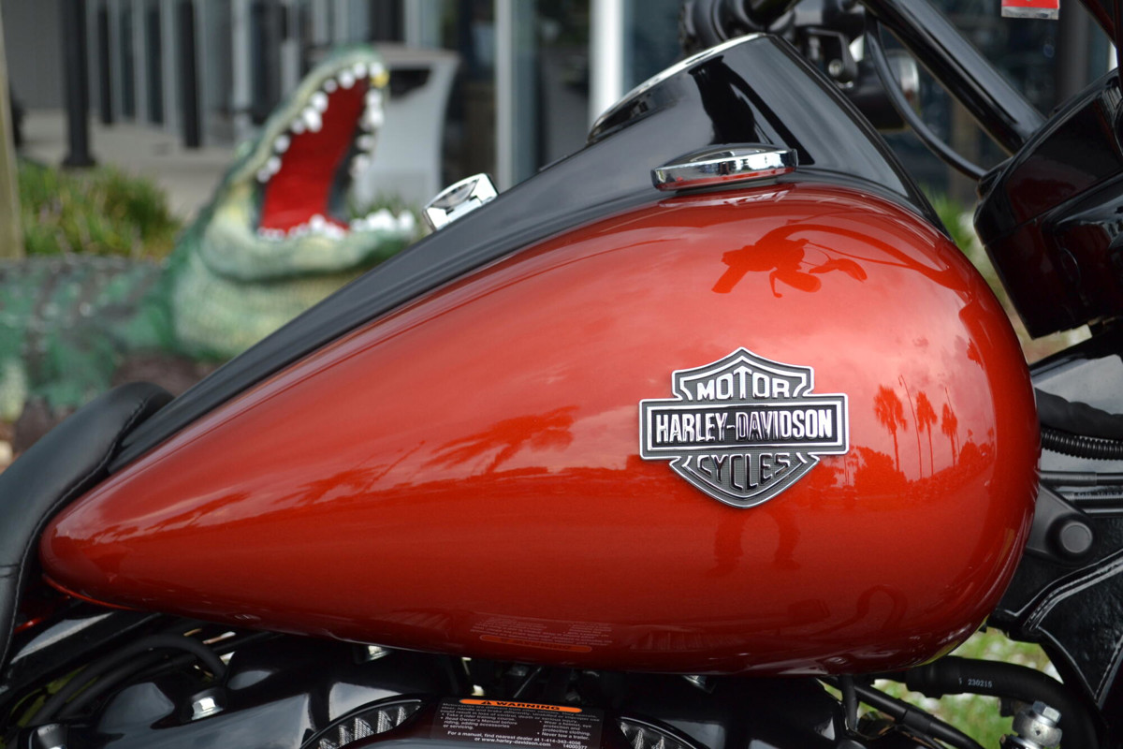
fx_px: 1872
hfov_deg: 33.4
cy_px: 374
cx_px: 562
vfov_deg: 22.6
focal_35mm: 60
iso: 180
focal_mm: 40
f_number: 5.6
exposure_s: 1/125
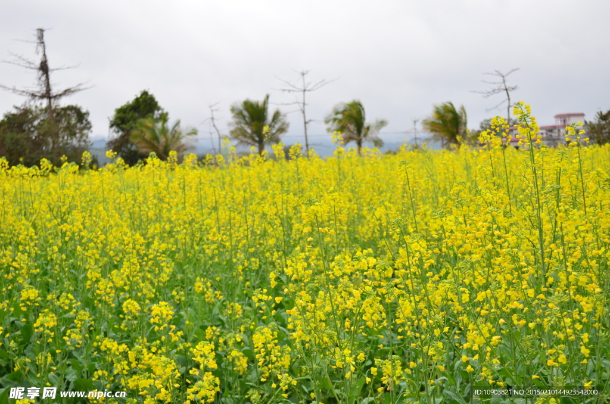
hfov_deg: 36.9
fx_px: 913
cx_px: 305
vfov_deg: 24.9
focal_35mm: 54
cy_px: 202
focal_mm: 36
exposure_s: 1/60
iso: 200
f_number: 5
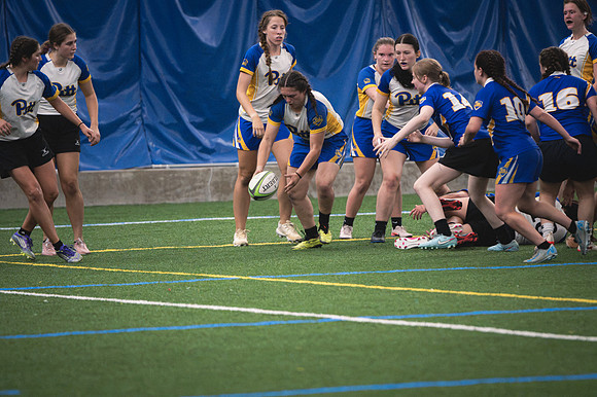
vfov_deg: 4.6
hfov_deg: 6.9
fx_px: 4972
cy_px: 198
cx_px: 298
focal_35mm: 300
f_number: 2.8
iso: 10000
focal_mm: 200
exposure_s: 1/640
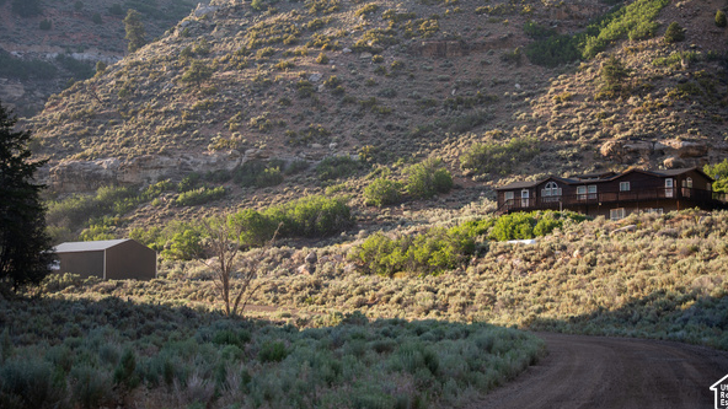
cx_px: 368
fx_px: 1467
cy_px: 197
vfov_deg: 15.9
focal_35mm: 76
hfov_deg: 27.9
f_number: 2.8
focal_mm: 67.1
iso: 40
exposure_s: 1/200
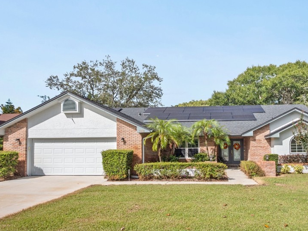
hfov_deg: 78.6
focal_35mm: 20
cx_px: 210
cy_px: 95
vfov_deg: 65.5
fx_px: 178
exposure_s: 1/1000
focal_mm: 7
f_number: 11
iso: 200
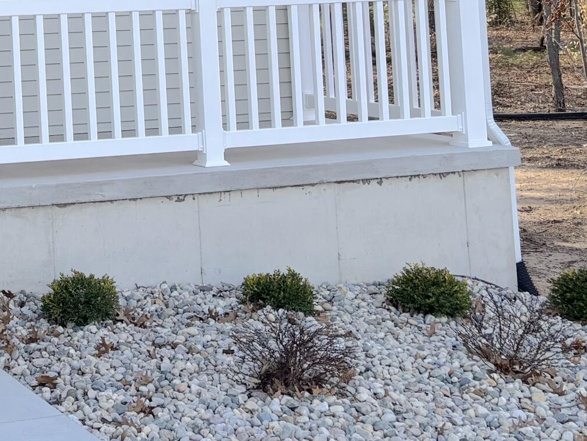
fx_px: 1306
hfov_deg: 23.1
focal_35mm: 77
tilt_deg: +1.8
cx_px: -131
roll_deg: +1.4
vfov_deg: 18.3
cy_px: -66
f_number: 1.6
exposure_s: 1/824
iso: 50
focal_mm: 5.96
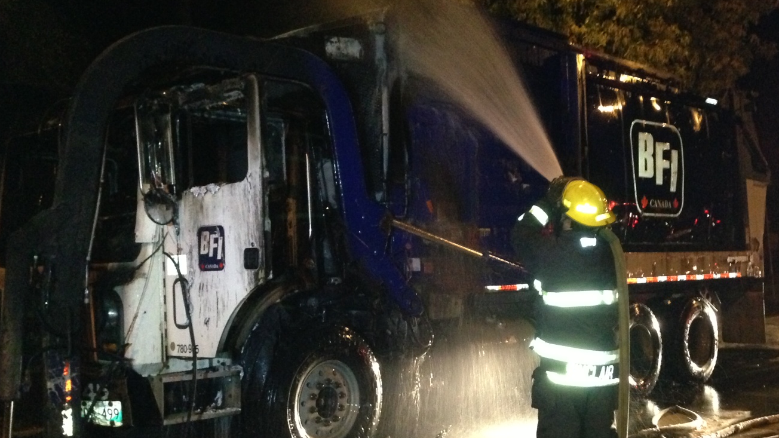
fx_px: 929
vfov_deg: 26.5
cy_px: 250
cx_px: 459
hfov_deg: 45.3
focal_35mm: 45
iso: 800
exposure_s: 1/16
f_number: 2.4
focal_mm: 4.13
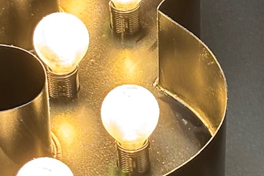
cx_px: 245
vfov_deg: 5.6
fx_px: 1796
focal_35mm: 245
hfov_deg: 8.4
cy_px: 128
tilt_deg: +51.5
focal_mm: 5.96
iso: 100
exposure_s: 1/50
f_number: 1.6
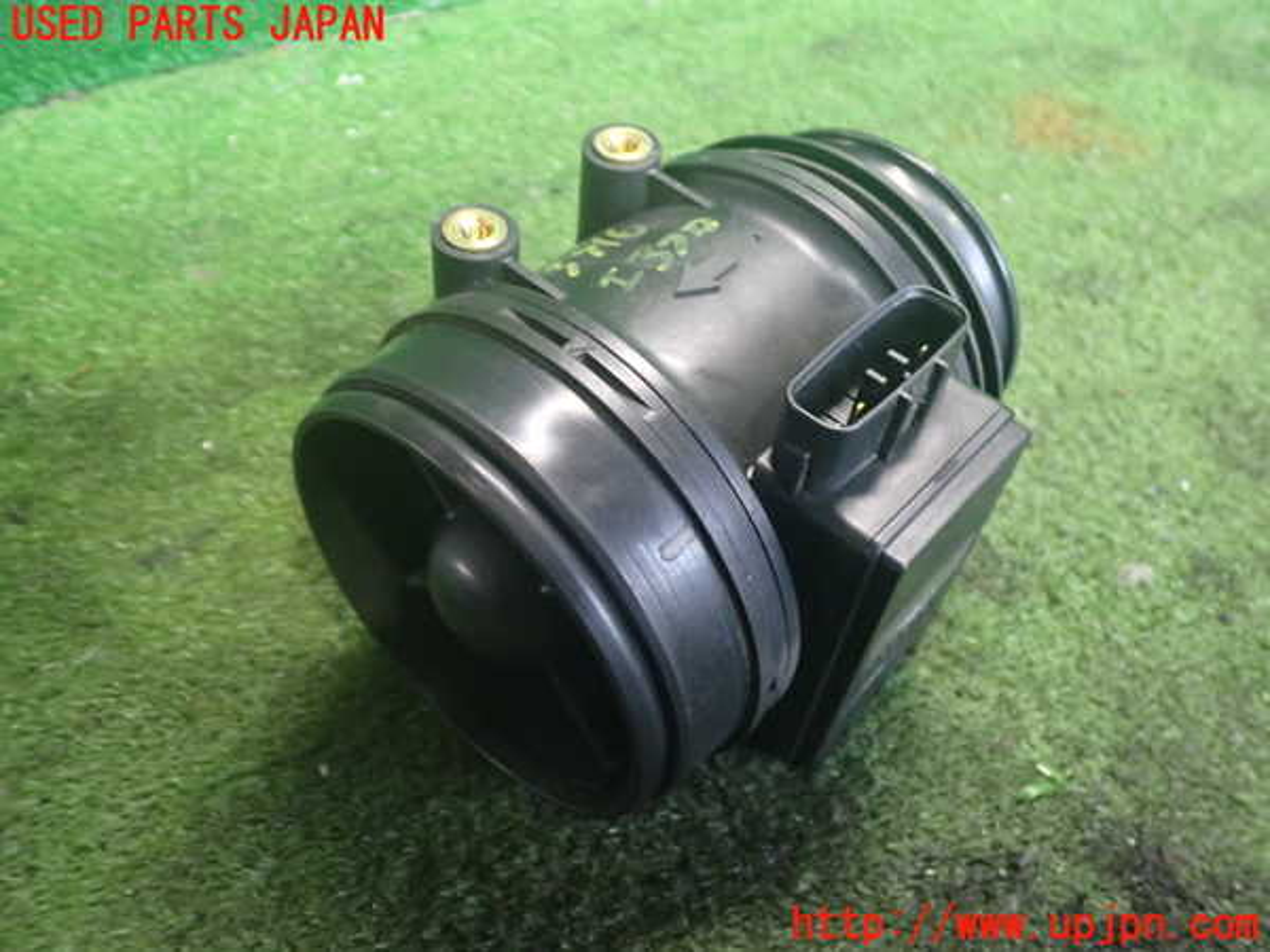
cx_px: 635
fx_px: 1101
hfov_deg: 60.0
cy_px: 476
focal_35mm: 30
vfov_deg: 46.8
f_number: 2.3
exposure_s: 1/30
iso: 640
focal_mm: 5.4
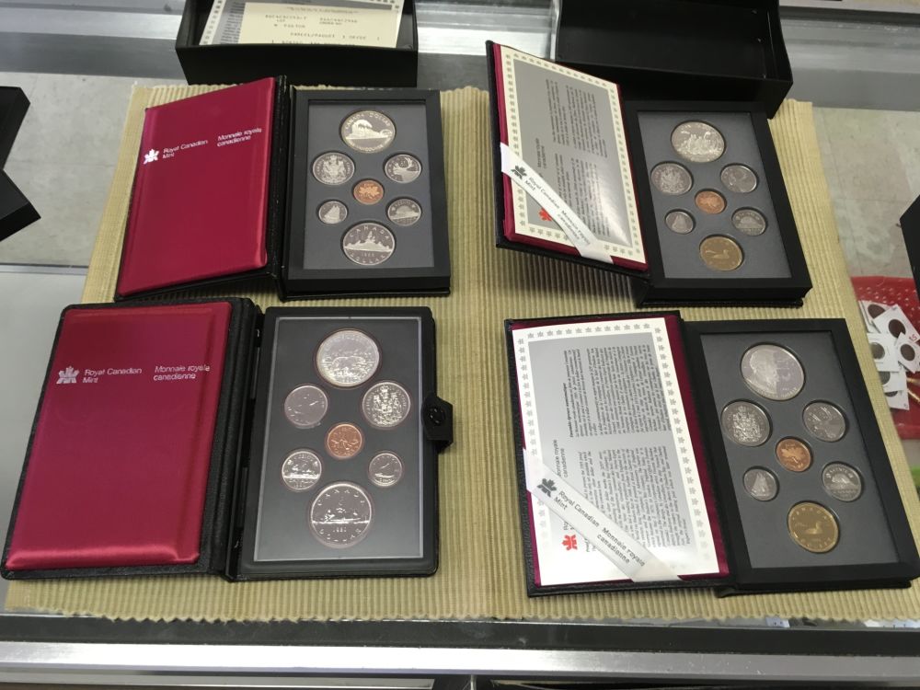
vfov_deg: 48.2
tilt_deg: -61.2
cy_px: 345
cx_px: 460
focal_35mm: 29
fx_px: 771
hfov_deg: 61.7
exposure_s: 1/30
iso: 80
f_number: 2.2
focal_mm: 4.15
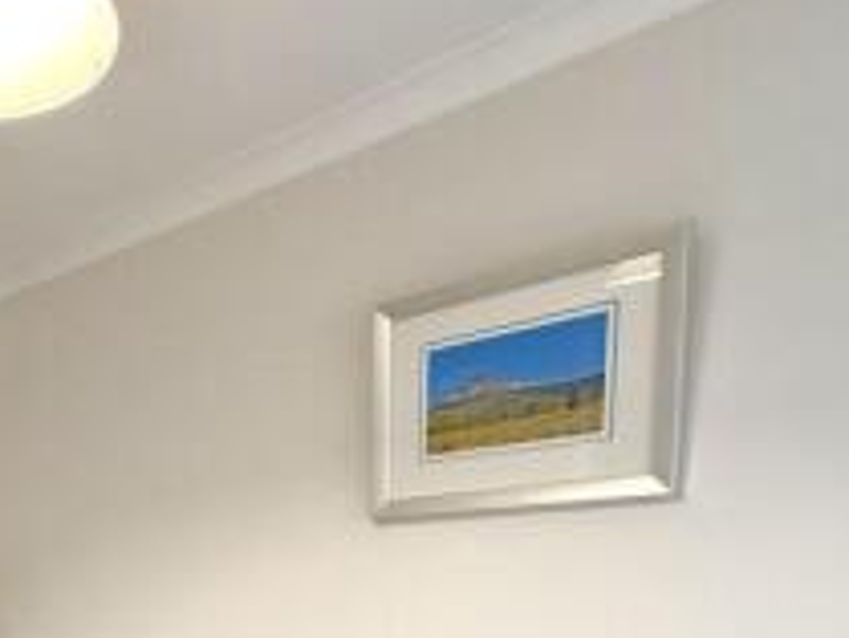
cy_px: 713
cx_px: -95
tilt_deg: -5.7
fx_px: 957
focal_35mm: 39
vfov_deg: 32.2
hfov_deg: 38.9
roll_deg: -0.5
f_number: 2.2
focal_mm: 2.22
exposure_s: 1/50
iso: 200
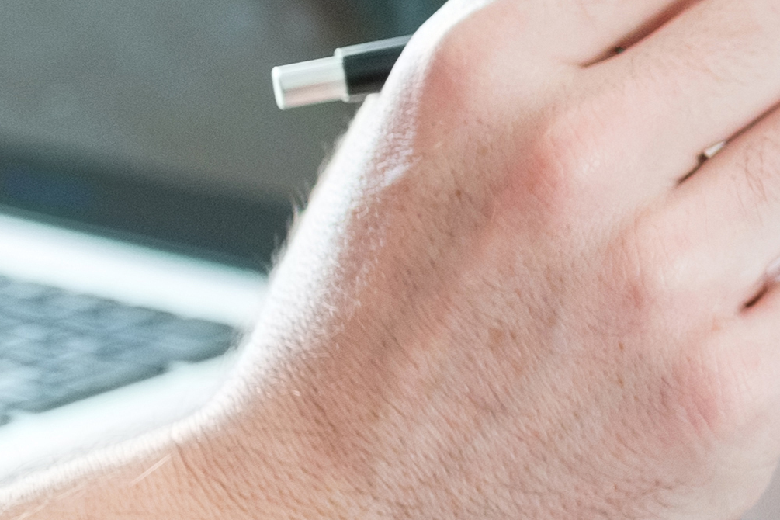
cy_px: 50
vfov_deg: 5.0
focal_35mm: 277
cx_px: 1888
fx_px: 6001
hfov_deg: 7.0
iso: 800
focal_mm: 35
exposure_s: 1/100
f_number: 1.8
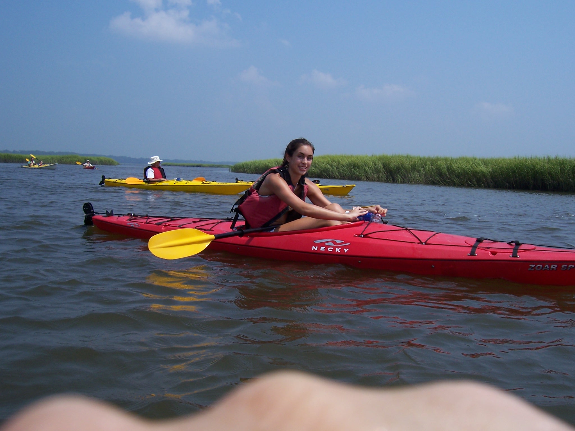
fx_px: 565
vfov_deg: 41.8
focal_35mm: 34
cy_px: 216
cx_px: 288
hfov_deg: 54.0
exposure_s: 1/750
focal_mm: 5.6
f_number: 5.6
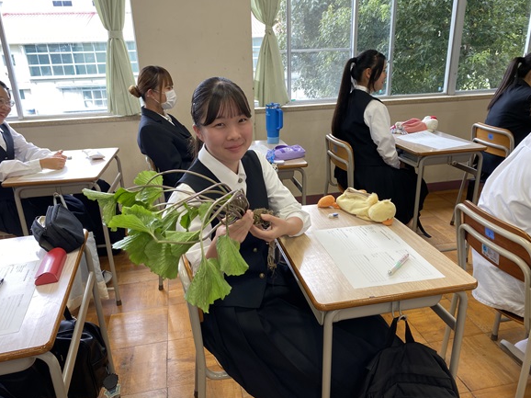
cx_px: 271
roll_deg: +1.5
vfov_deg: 51.3
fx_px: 414
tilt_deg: -21.0
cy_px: 198
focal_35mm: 27
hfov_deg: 65.3
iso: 40
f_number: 1.8
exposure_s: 1/100
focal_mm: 4.25
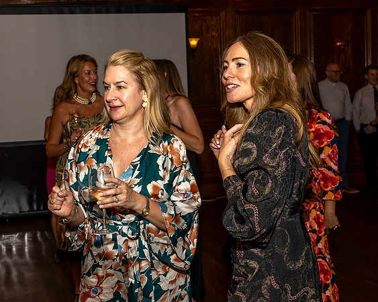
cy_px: 133
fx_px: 565
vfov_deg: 29.9
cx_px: 155
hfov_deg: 36.9
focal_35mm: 51
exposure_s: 1/250
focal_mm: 39
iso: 500
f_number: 7.1
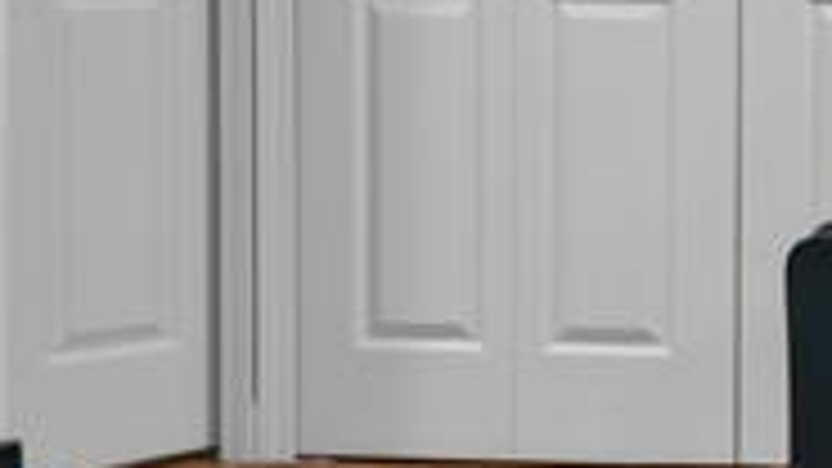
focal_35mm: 110
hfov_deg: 16.2
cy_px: 43
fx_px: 2426
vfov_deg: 10.9
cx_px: 1525
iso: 250
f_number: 2.8
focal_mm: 19
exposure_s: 1/20
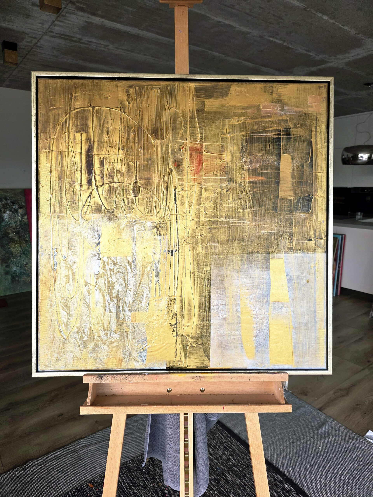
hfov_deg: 58.9
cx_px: 186
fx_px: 330
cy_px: 248
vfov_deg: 73.9
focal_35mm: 23
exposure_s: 1/101
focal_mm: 6.3
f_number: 1.7
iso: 200
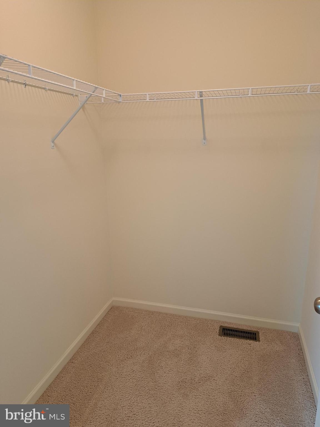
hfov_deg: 56.8
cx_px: 160
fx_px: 296
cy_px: 214
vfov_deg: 71.6
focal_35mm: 24
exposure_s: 1/60
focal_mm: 5.23
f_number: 1.8
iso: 125
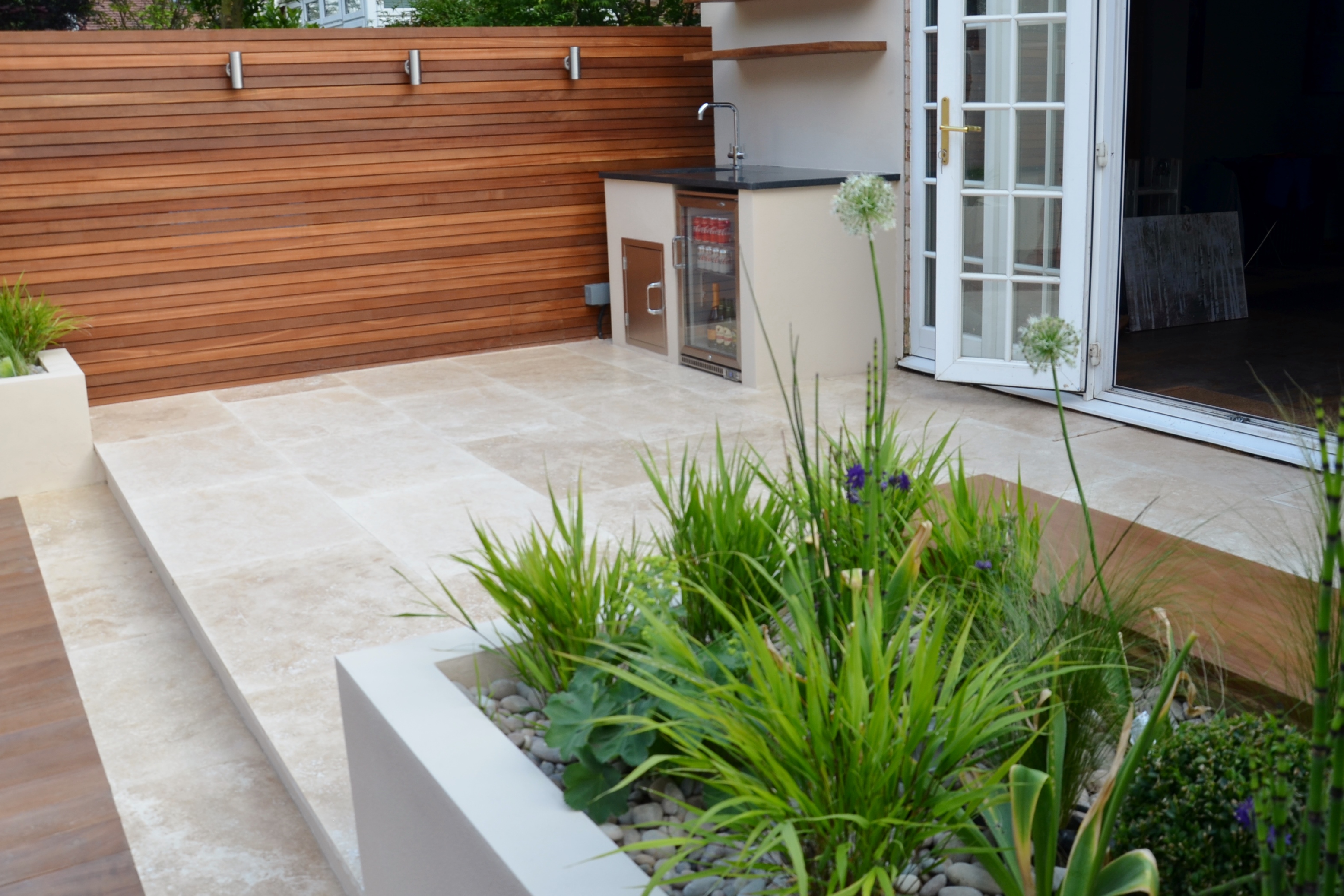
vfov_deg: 41.0
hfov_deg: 58.7
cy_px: 380
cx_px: 705
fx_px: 1195
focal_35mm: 32
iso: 200
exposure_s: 1/200
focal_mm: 18
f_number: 6.3
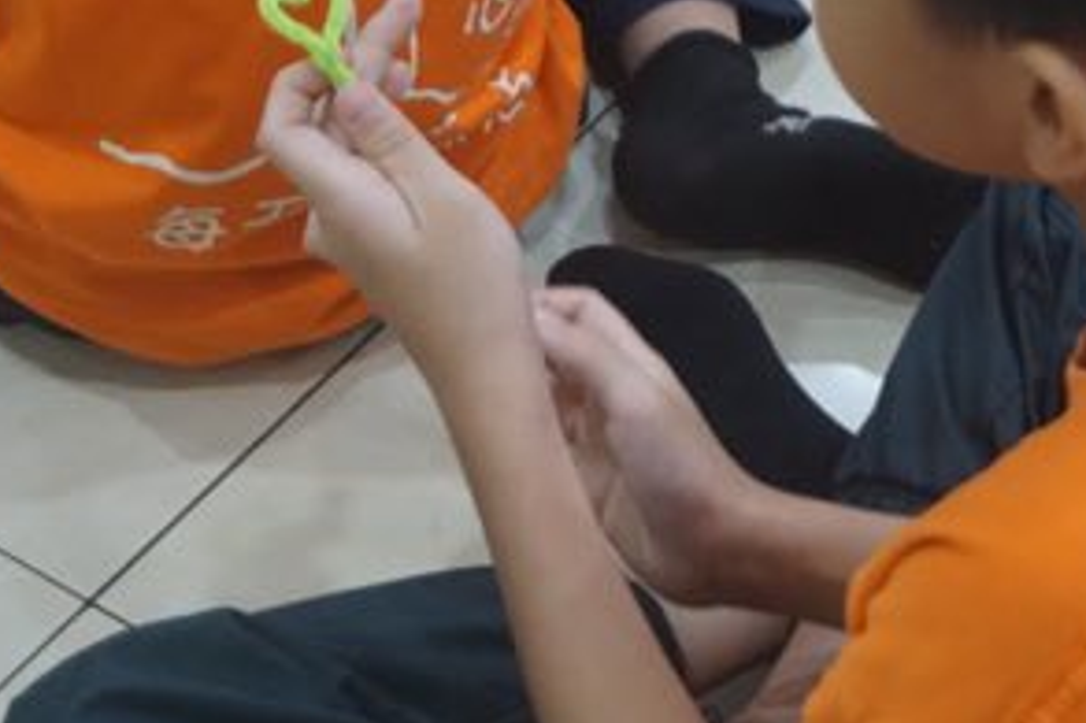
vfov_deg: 11.1
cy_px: 171
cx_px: 663
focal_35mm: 123
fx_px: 3708
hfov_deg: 16.6
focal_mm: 50
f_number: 5.6
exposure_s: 1/80
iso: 3200
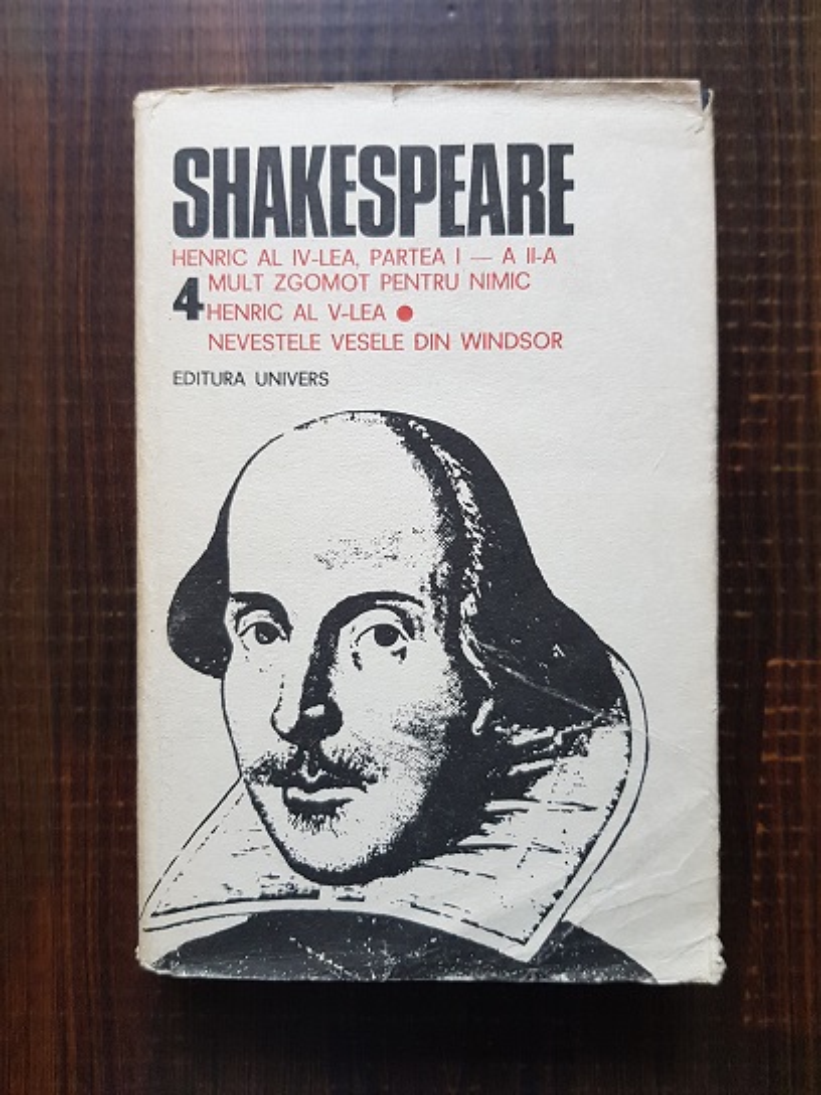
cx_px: 410
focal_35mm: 26
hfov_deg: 53.1
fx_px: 822
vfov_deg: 67.3
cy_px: 548
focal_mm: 4.3
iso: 200
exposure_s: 1/33
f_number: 1.7
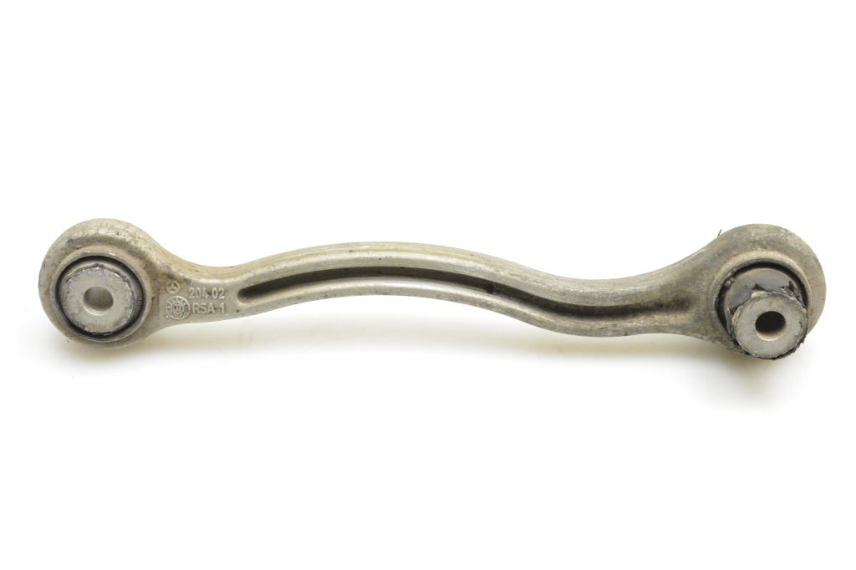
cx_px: 428
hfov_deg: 26.0
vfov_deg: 17.5
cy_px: 285
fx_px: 1854
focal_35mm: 78
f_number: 9
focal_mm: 52
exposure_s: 1/320
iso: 6400
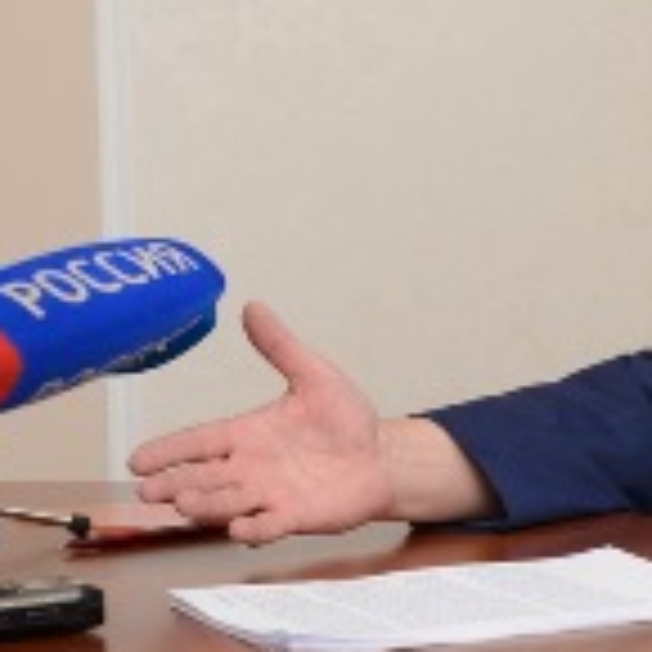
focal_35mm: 113
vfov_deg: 15.4
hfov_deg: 15.2
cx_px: 603
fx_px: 2408
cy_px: 214
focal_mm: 46
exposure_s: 1/160
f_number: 5.6
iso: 640
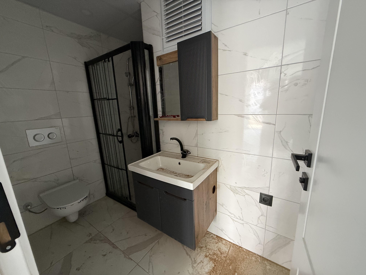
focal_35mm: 14
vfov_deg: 85.7
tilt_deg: -11.5
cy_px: 138
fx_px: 148
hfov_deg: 102.1
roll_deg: +2.3
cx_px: 183
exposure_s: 1/60
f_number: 2.2
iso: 500
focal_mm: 2.22
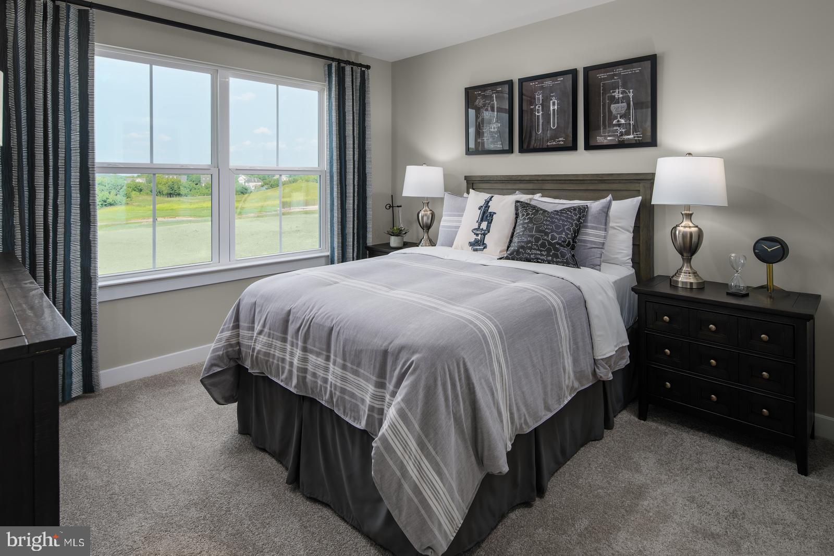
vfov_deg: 64.6
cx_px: 417
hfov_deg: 86.9
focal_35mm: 19
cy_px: 278
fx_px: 440
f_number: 9
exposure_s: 1/200
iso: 200
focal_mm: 19
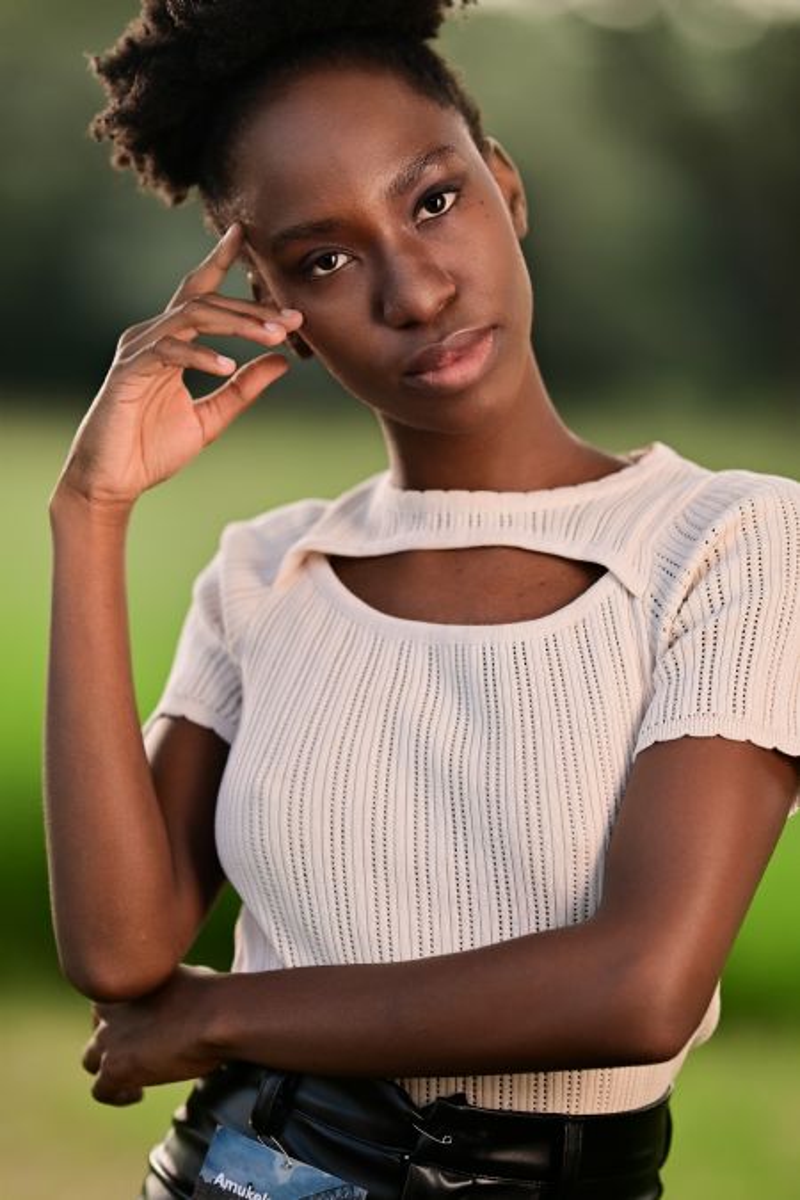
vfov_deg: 13.1
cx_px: 400
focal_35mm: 157
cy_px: 600
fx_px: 5233
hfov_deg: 8.7
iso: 100
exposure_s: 1/1600
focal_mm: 105
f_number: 1.6
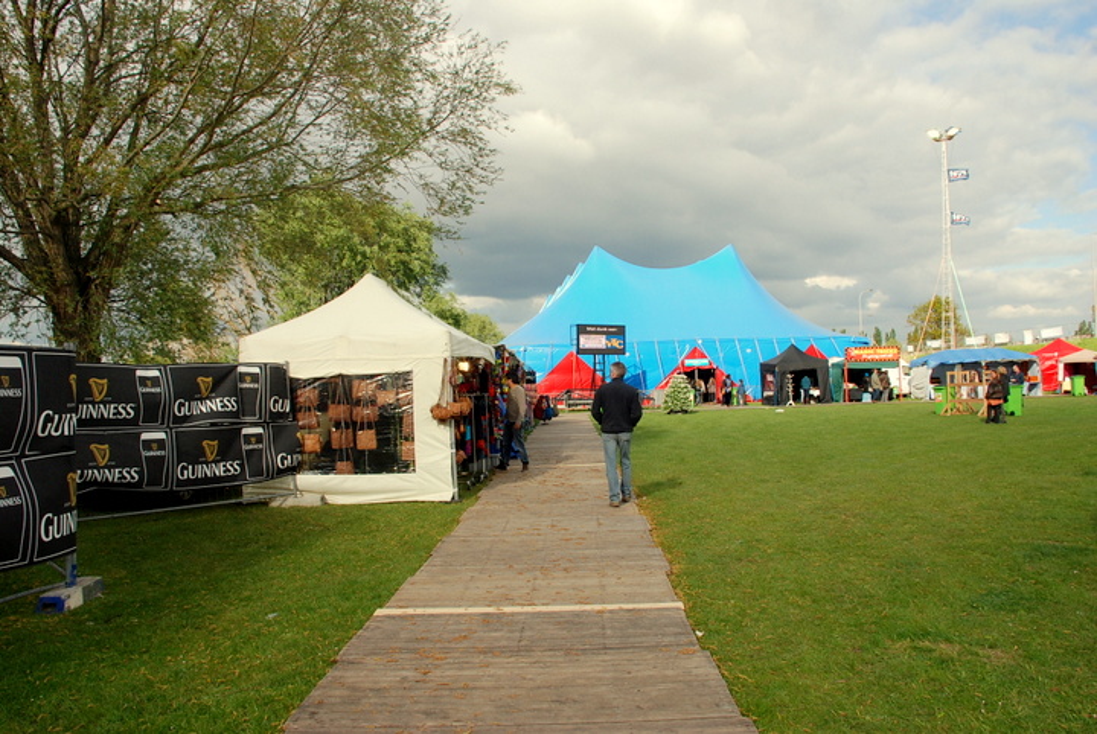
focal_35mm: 27
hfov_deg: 67.3
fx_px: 824
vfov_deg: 48.1
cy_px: 367
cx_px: 548
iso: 320
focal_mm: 18
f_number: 9
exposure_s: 1/320
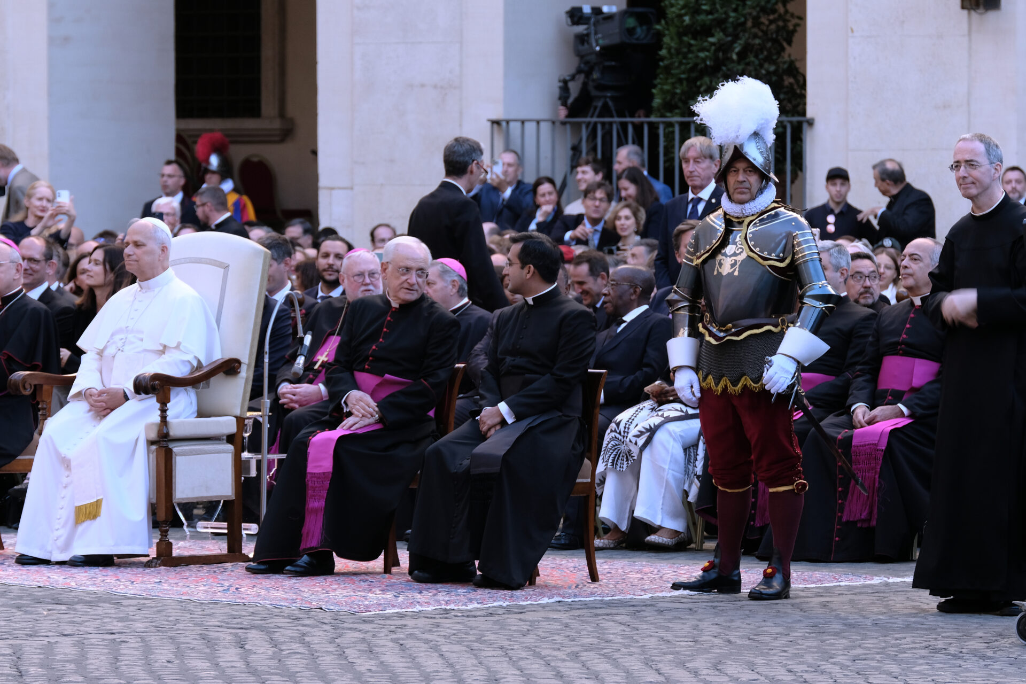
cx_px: 513
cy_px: 342
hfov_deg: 7.6
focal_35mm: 272
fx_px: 7751
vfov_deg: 5.1
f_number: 8
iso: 800
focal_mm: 181.2
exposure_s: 1/60
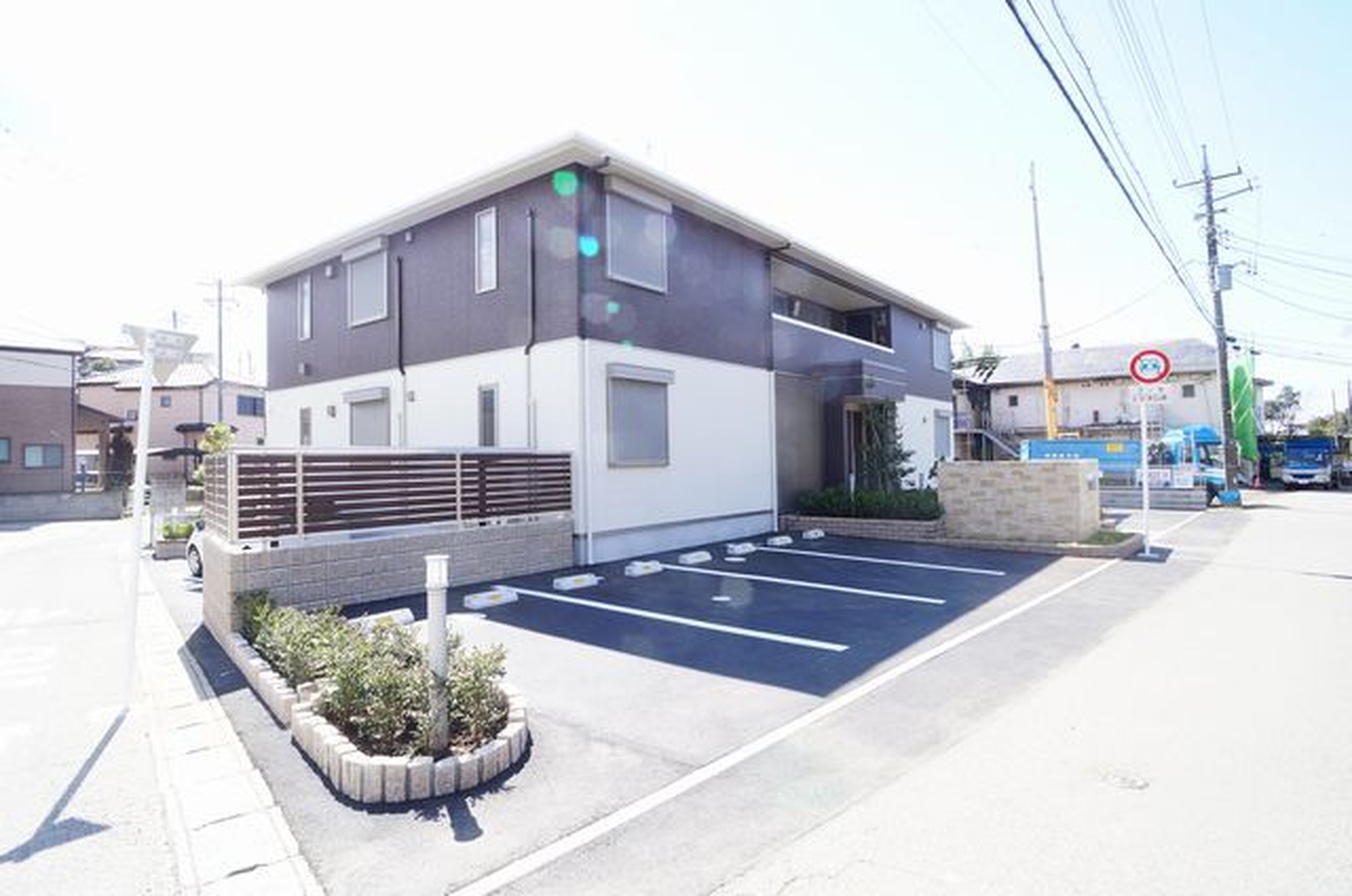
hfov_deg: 73.8
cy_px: 448
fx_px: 900
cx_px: 676
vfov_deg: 52.9
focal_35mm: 24
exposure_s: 1/60
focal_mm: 16
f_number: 13
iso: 250
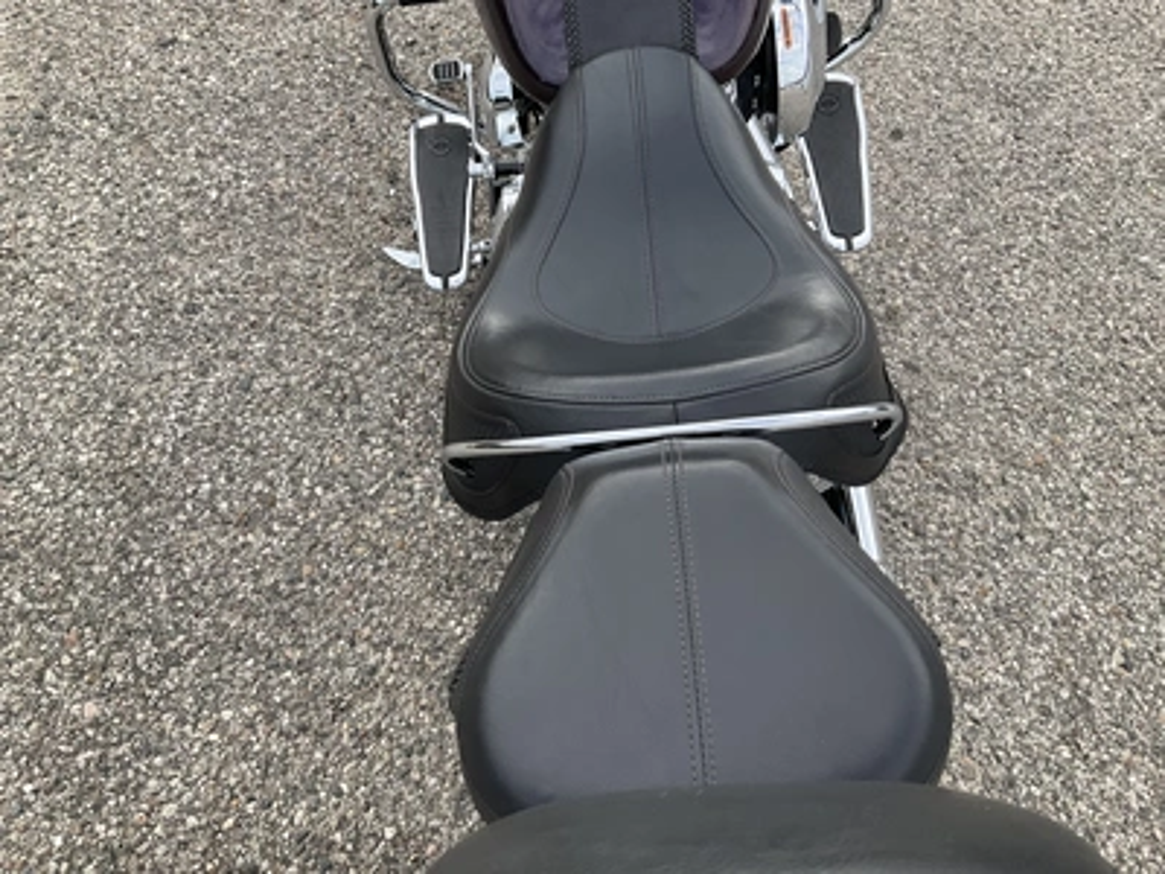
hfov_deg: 61.7
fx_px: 976
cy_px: 437
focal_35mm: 29
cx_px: 582
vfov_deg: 48.2
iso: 25
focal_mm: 3
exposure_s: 1/435
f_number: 1.8
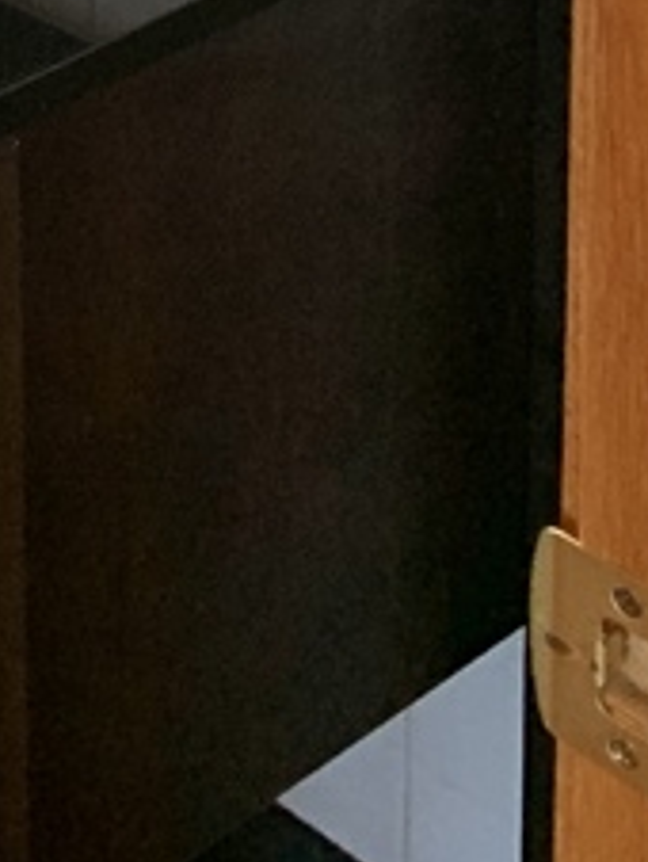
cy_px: -1076
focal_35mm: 124
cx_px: -739
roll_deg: +3.0
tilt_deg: -8.1
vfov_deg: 12.9
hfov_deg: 10.7
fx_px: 3089
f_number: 1.8
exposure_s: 1/60
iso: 80
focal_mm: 4.25
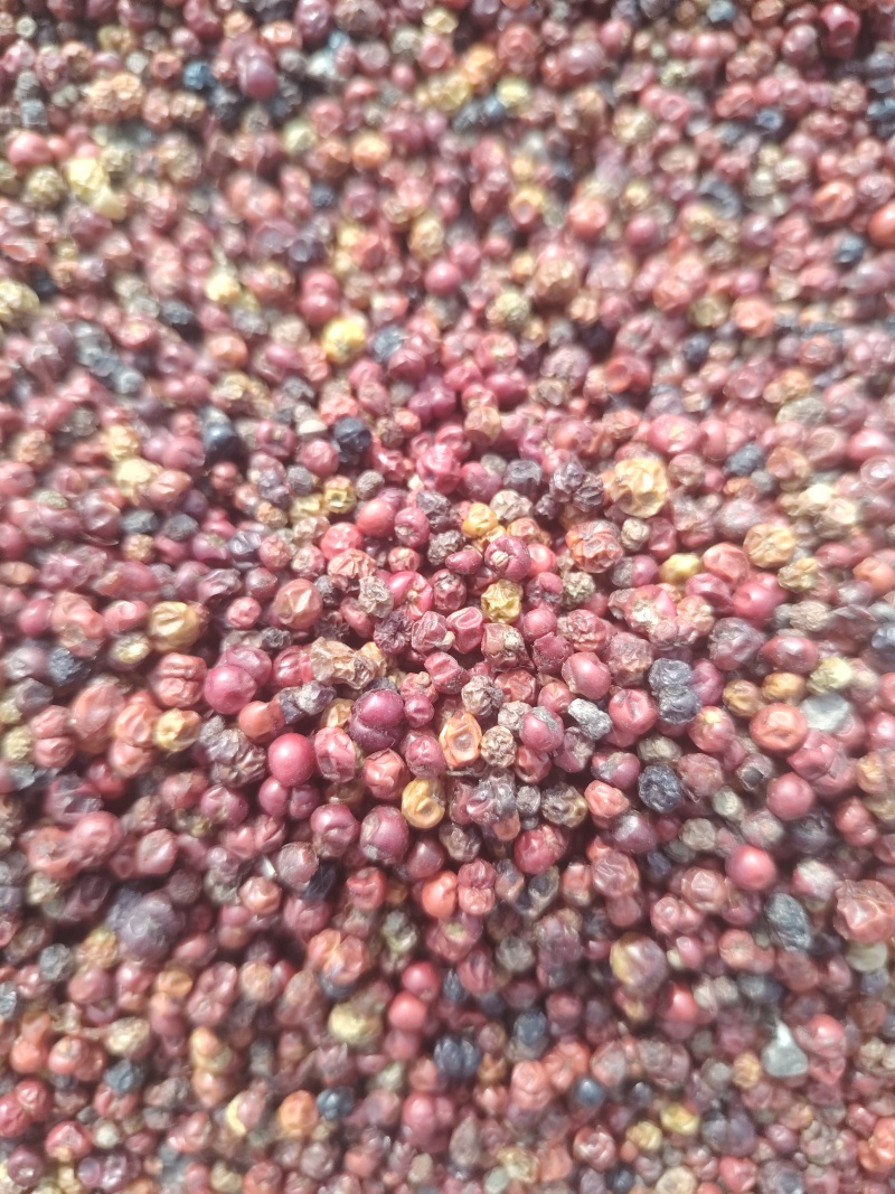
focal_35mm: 24
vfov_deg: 71.6
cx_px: 448
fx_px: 828
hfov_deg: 56.8
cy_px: 597
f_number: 1.75
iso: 634
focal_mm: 5.25
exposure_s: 1/900
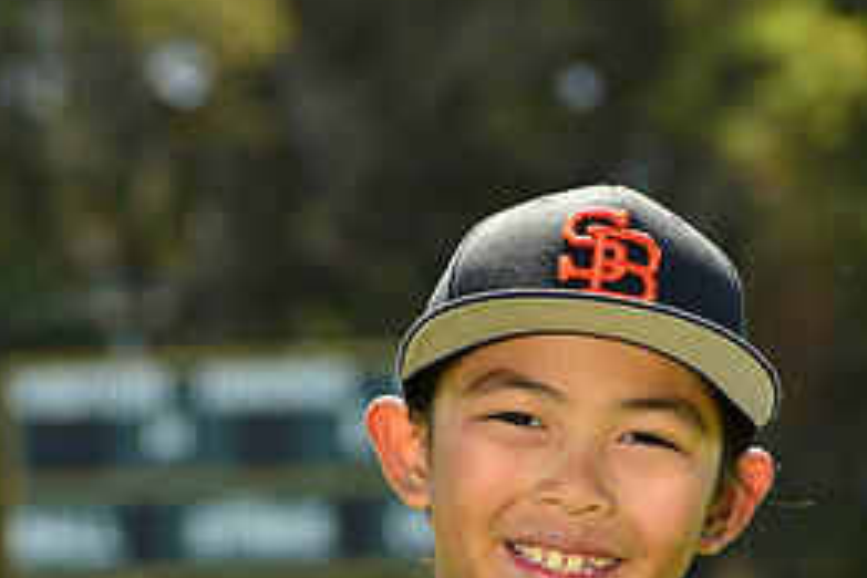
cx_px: 440
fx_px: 8549
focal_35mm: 355
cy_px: 830
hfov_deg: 5.8
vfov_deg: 3.9
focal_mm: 160
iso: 200
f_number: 8
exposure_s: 1/250
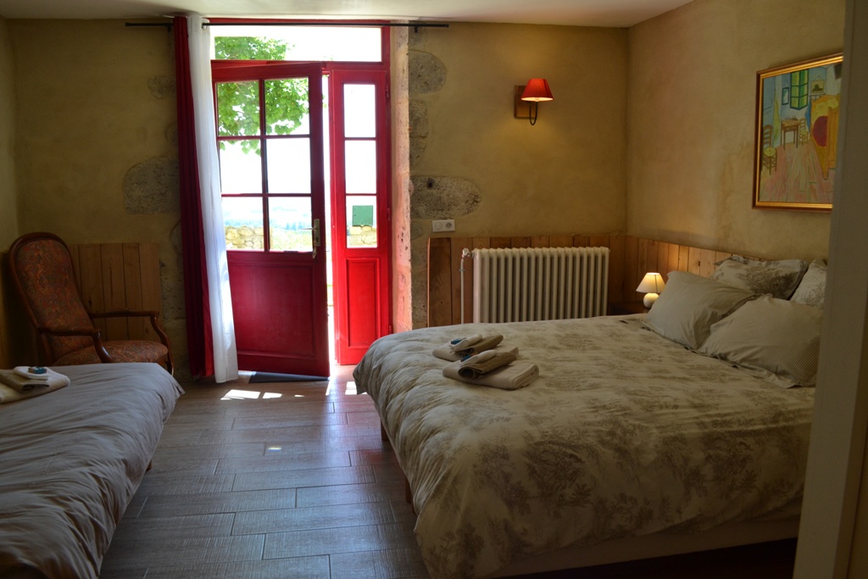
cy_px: 290
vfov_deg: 47.9
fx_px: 651
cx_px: 434
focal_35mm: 27
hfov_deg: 67.4
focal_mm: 18
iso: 400
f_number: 5.6
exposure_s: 1/125
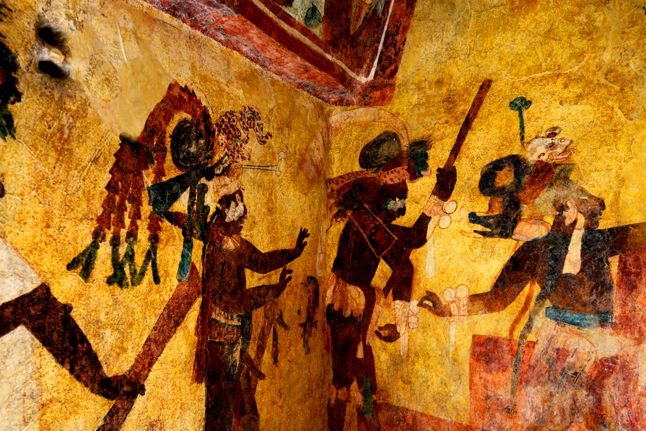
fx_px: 431
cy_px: 278
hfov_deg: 73.1
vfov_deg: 52.4
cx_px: 263
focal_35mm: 24
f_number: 4
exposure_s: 1/40
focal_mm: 16
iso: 1000
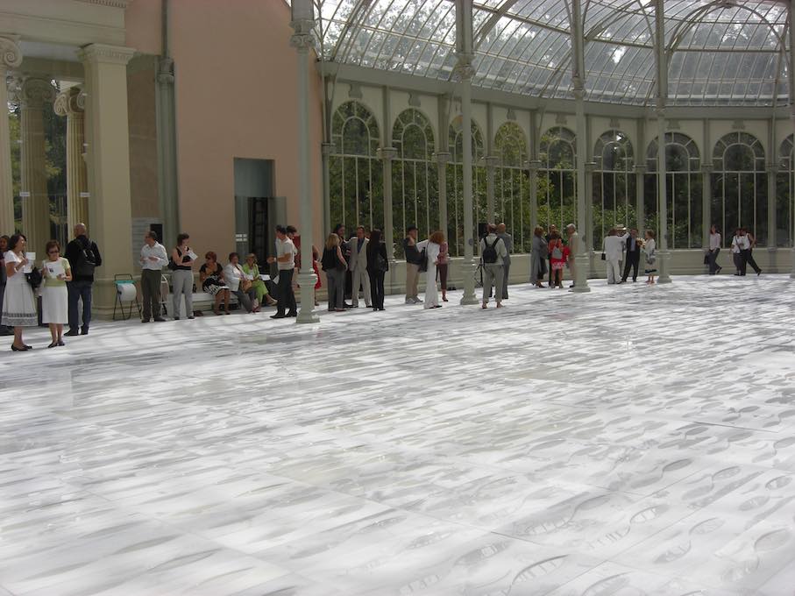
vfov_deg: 37.7
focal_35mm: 38
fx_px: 873
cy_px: 298
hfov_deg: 49.0
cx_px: 398
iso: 80
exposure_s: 1/640
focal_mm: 7.9
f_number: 4
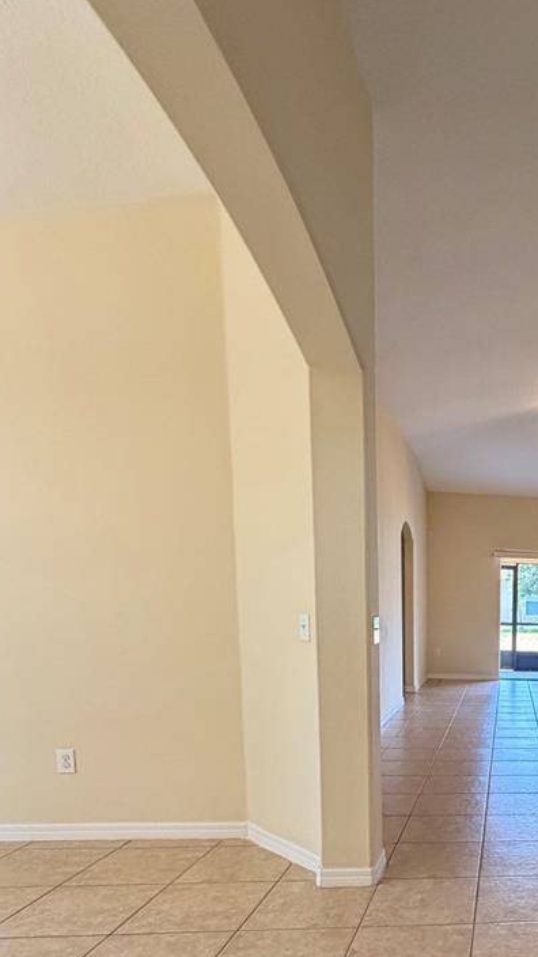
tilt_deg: -8.4
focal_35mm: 26
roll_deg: -1.7
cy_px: 699
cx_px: 599
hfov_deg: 37.0
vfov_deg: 68.0
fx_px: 659
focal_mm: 2.22
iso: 320
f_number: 2.2
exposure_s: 1/120
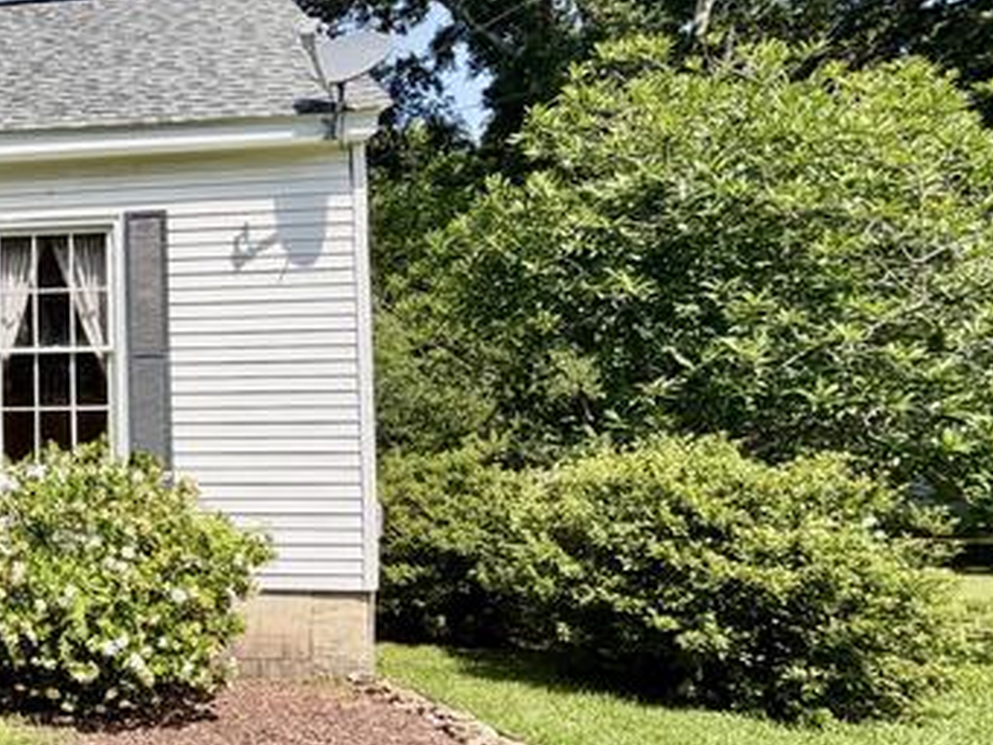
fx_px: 1004
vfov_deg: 40.6
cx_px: -237
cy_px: 442
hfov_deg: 37.5
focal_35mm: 35
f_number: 2.2
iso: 32
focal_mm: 2.22
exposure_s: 1/770
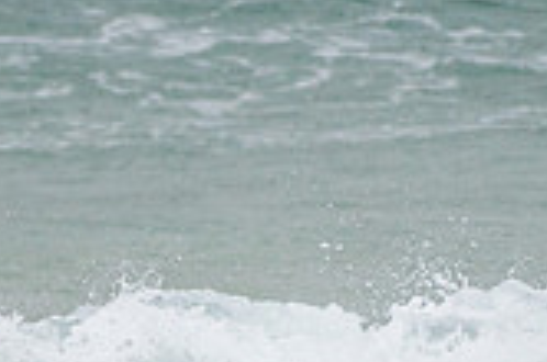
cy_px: 453
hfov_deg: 0.9
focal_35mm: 2311
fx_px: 35047
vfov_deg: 0.6
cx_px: -347
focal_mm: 500
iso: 450
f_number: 5.6
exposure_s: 1/320
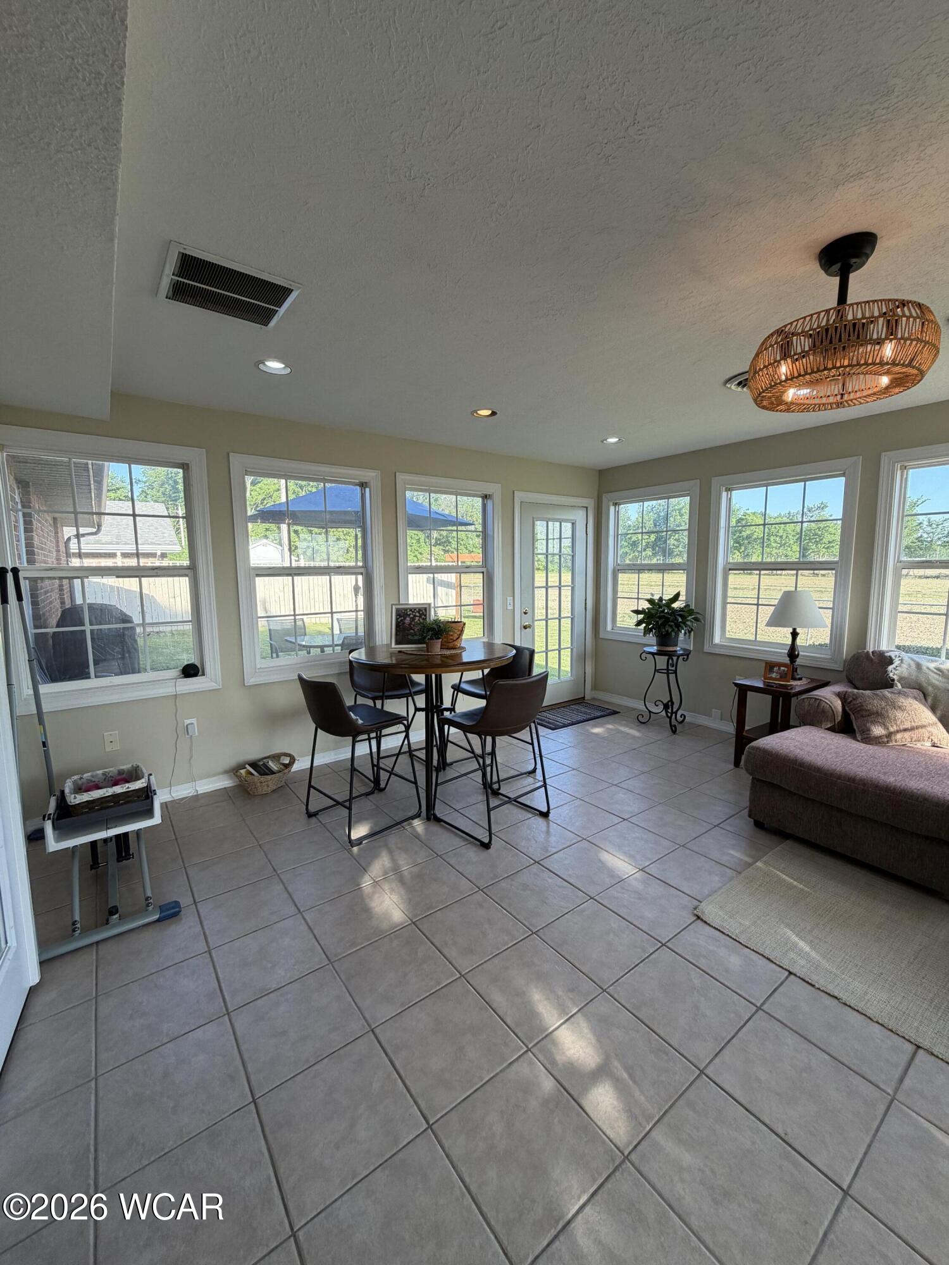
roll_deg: +0.3
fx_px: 512
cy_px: 632
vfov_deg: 102.1
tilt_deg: -7.3
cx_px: 474
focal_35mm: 14
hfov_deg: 85.7
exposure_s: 1/145
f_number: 2.2
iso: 64
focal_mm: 2.22
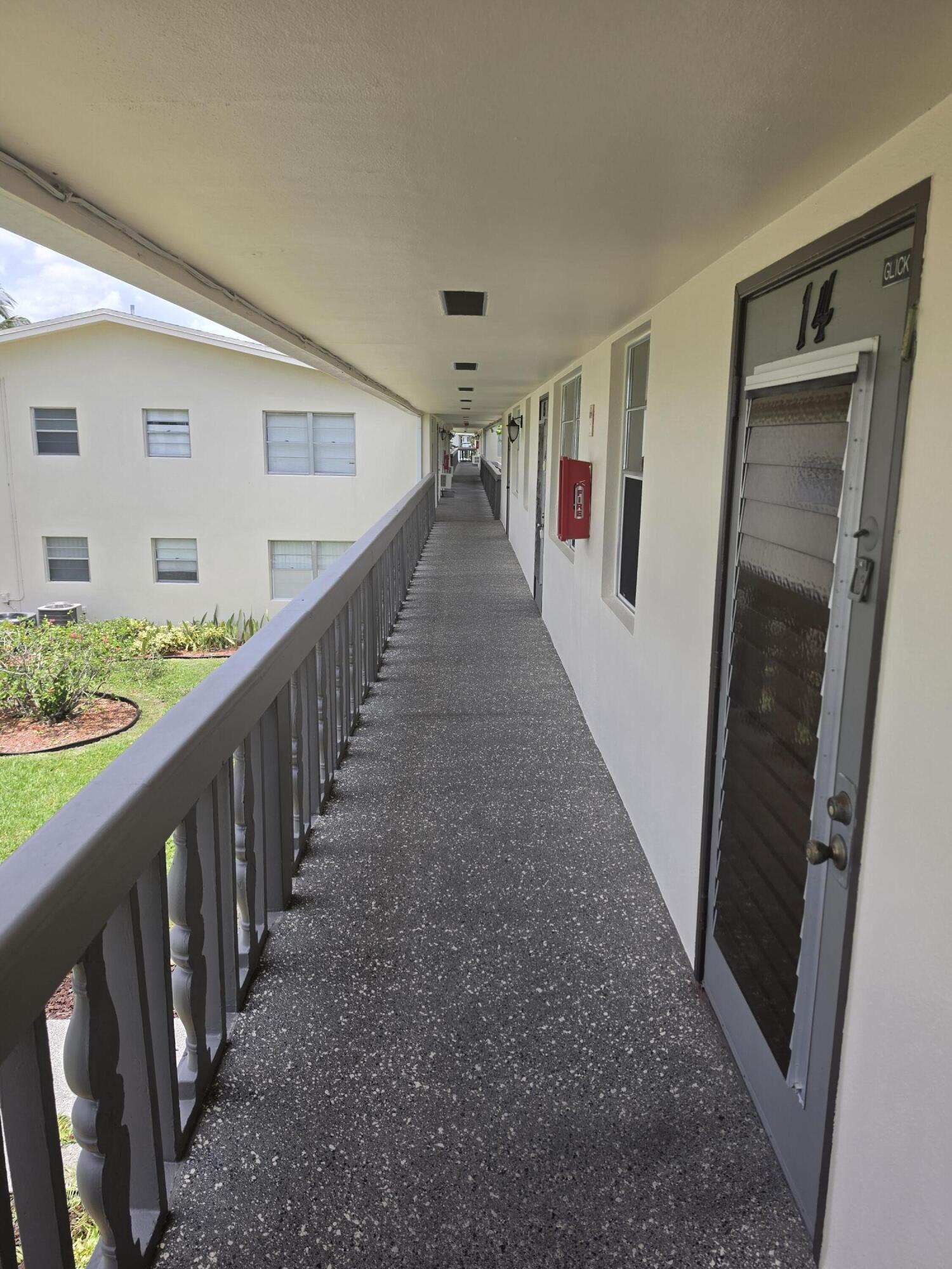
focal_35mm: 23
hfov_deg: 58.9
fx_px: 843
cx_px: 476
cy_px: 634
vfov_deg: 73.9
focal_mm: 6.5
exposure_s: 1/2490
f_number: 1.4
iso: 64
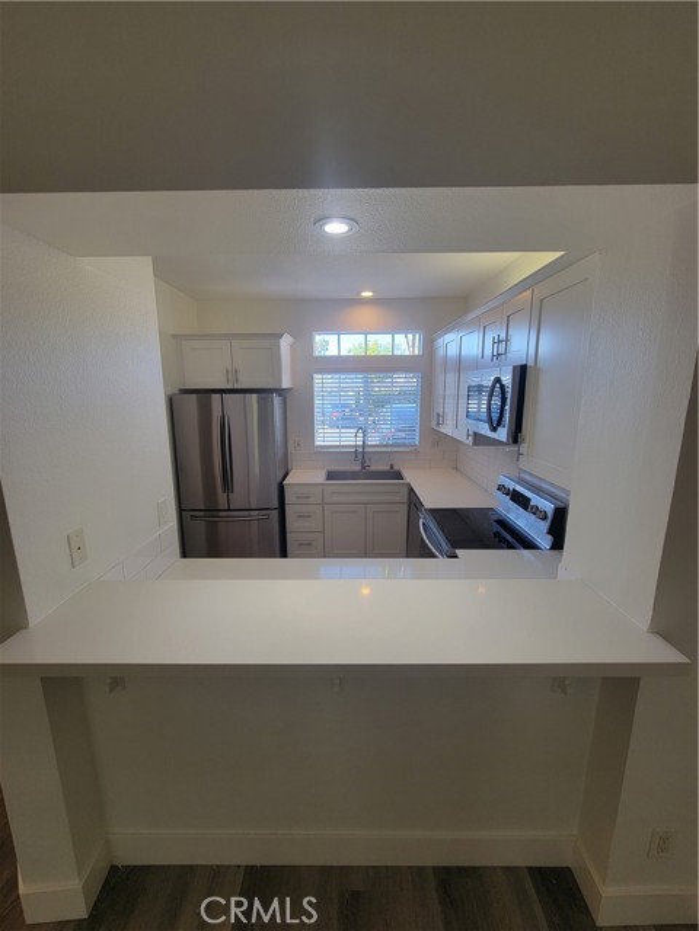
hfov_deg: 89.9
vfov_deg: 106.2
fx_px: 350
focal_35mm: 13
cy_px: 466
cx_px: 350
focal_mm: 2.2
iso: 64
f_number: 2.2
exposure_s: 1/60
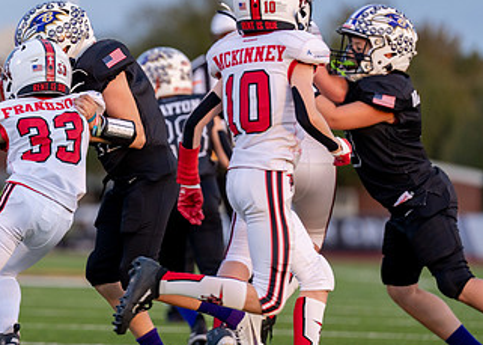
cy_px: 160
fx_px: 5197
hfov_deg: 5.3
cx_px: 60
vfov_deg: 3.8
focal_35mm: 379
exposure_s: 1/1250
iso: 500
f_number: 2.8
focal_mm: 200
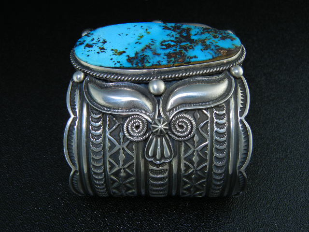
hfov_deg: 42.1
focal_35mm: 45
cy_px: 116
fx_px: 402
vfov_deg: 32.2
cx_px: 154
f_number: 3.8
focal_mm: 8.1
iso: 200
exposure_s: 1/30
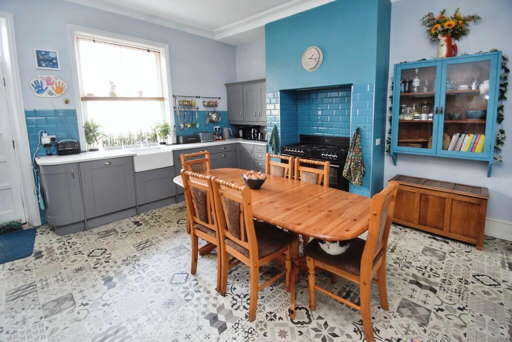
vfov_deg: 77.3
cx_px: 256
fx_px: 213
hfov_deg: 100.4
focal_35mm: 15
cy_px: 171
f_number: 3.5
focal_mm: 10
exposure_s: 1/60
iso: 800
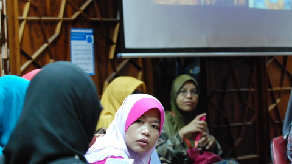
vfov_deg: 8.2
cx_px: 148
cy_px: 111
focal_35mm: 147
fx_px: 1138
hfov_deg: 14.6
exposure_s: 1/15
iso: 1600
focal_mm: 70
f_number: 4
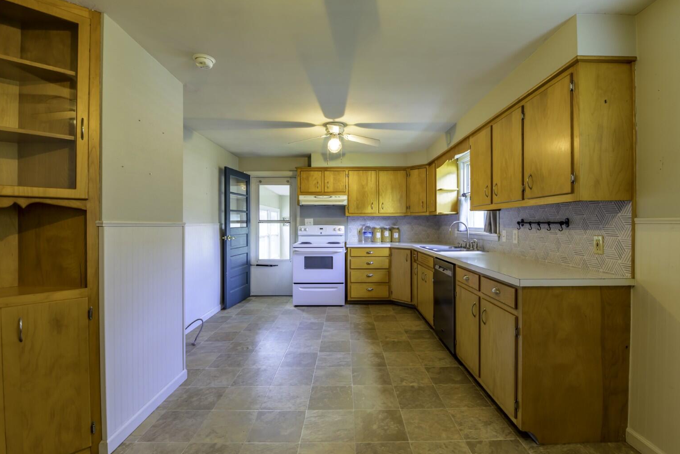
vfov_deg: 73.7
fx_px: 302
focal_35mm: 16
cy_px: 219
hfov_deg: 96.7
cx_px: 343
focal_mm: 15
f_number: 18
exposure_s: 1/8
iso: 100
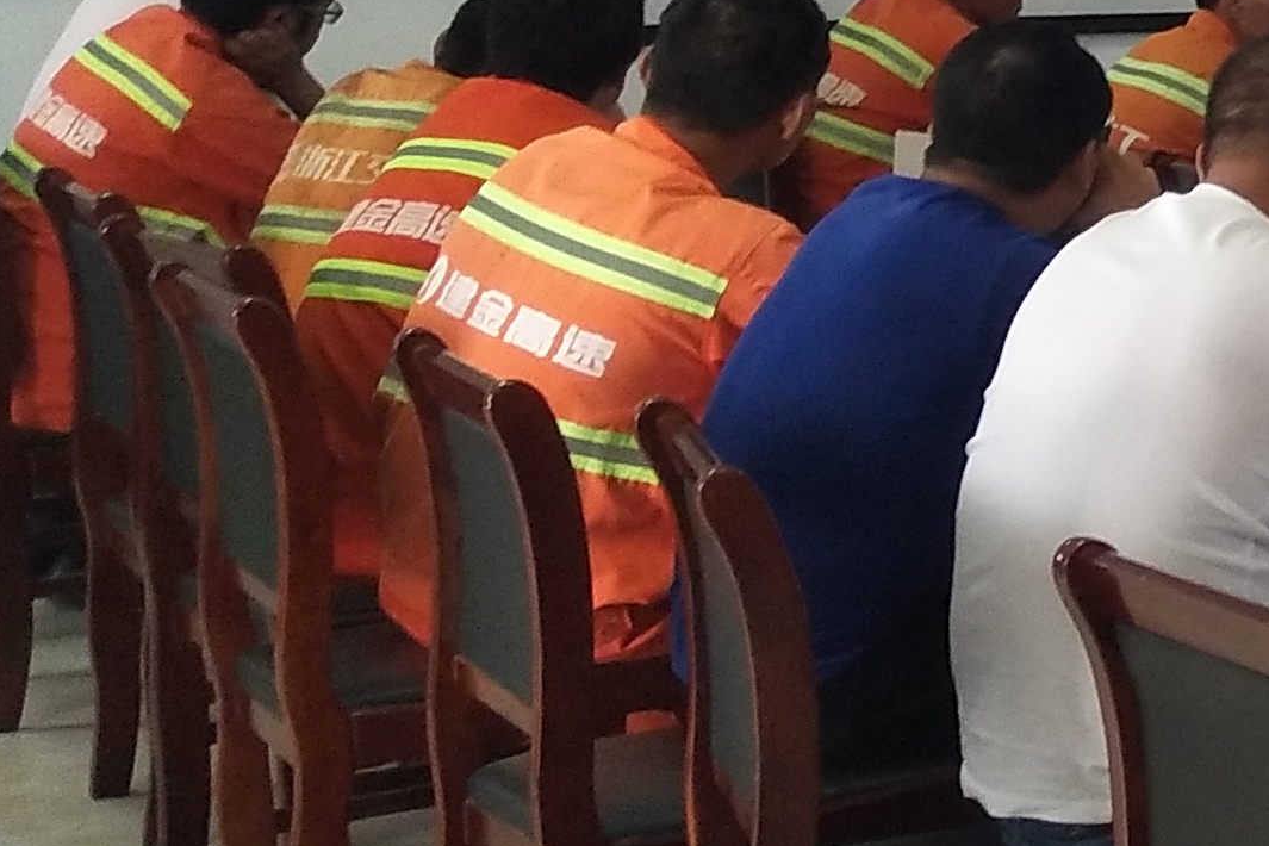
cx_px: 2664
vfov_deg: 11.6
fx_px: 4124
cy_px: -15
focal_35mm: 117
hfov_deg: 14.2
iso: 100
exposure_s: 1/50
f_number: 2
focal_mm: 3.88
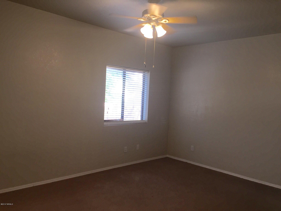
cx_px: 140
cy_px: 106
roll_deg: -4.4
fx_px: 235
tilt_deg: -1.5
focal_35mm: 29
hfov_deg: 61.7
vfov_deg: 48.2
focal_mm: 4.15
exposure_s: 1/30
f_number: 2.2
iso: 32
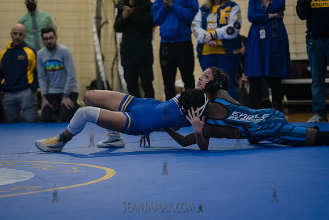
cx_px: 146
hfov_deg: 16.0
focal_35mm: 128
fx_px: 1169
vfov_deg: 10.7
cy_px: 119
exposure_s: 1/400
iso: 6400
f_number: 3.2
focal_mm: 105
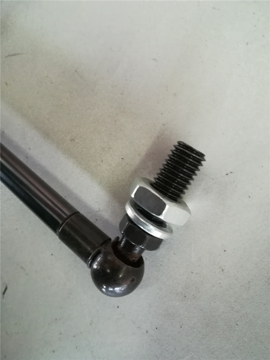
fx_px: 270
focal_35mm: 26
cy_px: 180
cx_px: 135
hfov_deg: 53.1
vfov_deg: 67.3
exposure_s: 1/20
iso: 500
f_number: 2.2
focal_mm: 3.83
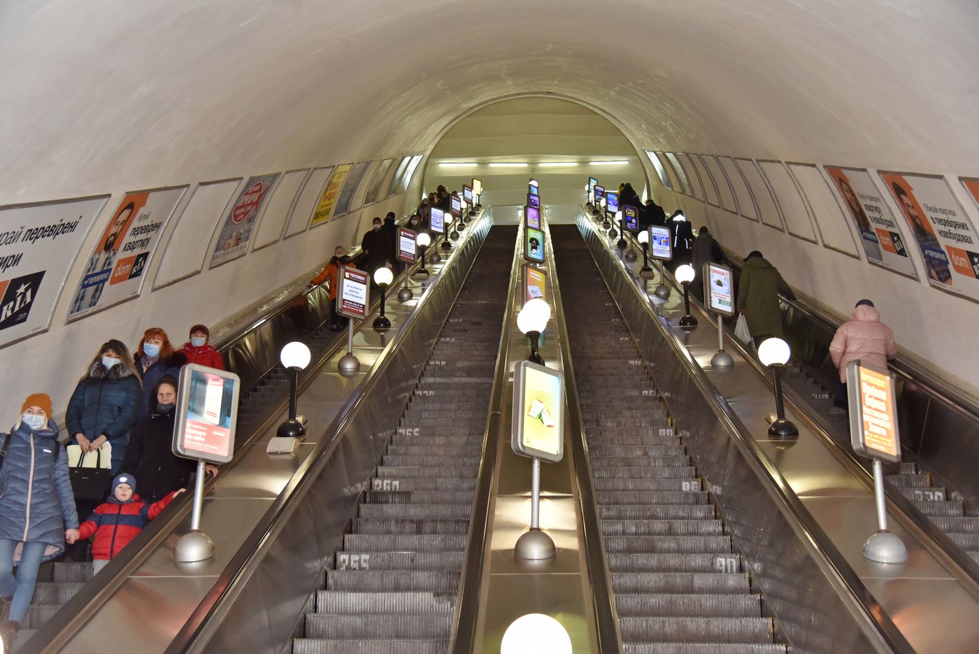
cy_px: 327
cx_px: 490
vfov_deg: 30.5
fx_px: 1197
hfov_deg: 44.5
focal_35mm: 44
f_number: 4
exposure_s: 1/200
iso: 2000
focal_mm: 44
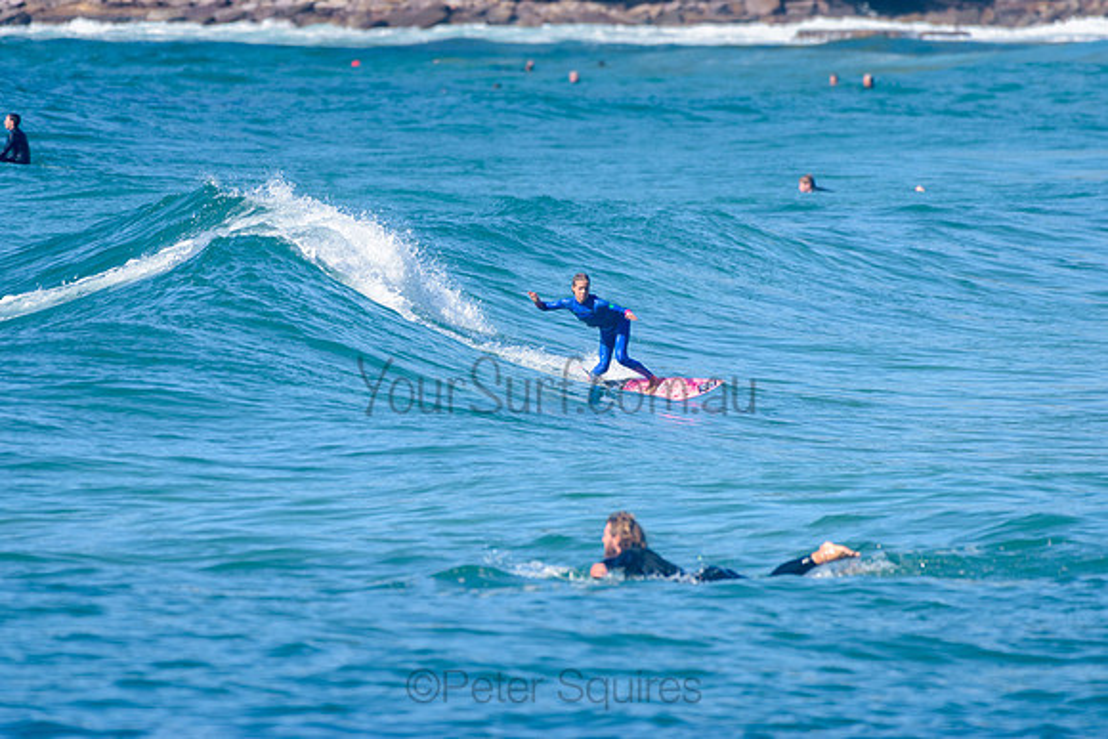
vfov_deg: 2.2
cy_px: 309
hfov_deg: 3.4
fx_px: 18864
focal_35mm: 613
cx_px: 490
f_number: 5.6
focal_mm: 500
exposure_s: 1/2000
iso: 250
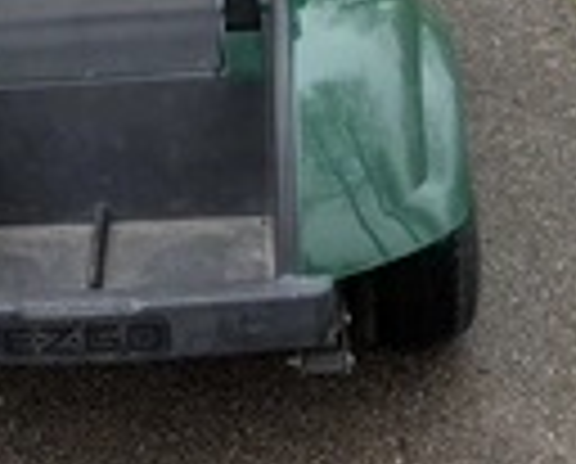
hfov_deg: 25.4
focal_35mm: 73
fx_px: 1247
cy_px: -104
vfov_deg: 19.7
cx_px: 81
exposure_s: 1/677
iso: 100
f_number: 1.78
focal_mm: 6.76
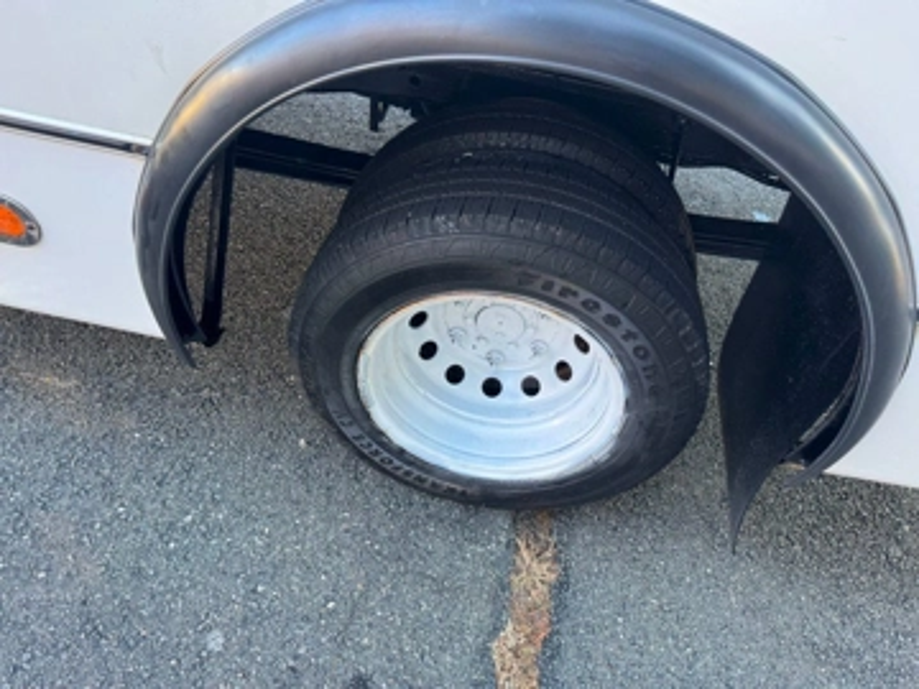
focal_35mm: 24
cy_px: 344
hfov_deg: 71.6
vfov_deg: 56.8
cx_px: 460
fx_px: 637
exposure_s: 1/121
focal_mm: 6.76
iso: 125
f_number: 1.78
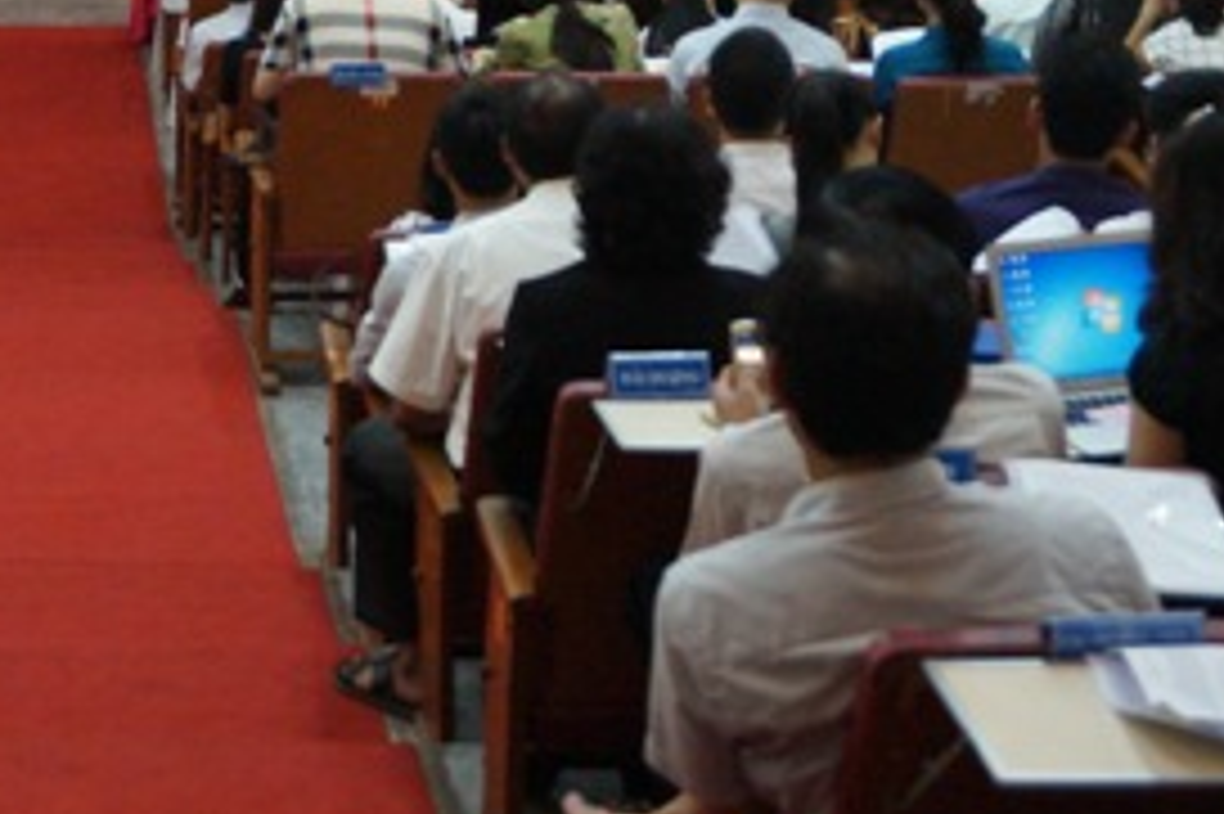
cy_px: -34
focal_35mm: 102
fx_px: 3472
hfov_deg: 19.5
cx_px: 50
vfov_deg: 13.2
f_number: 4.5
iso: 3200
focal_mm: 29
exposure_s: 1/80
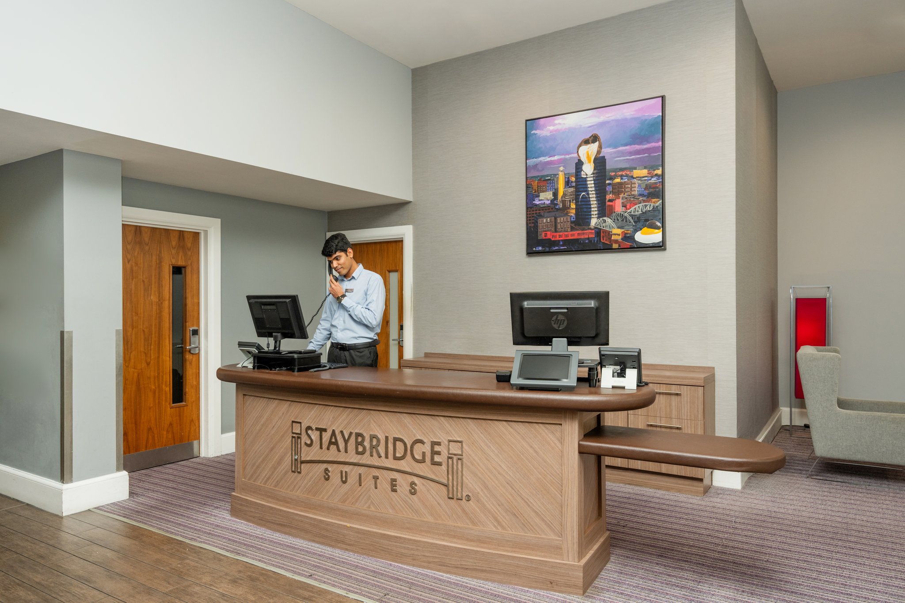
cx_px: 452
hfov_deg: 73.7
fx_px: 603
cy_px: 302
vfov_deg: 53.1
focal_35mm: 24
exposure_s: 1/40
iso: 640
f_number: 5.6
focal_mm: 24
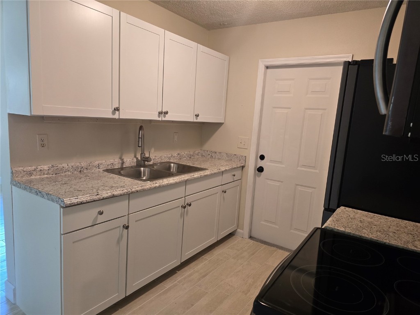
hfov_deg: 73.9
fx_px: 279
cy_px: 158
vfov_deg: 58.9
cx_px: 210
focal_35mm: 23
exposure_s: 1/120
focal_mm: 6.3
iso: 400
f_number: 1.7
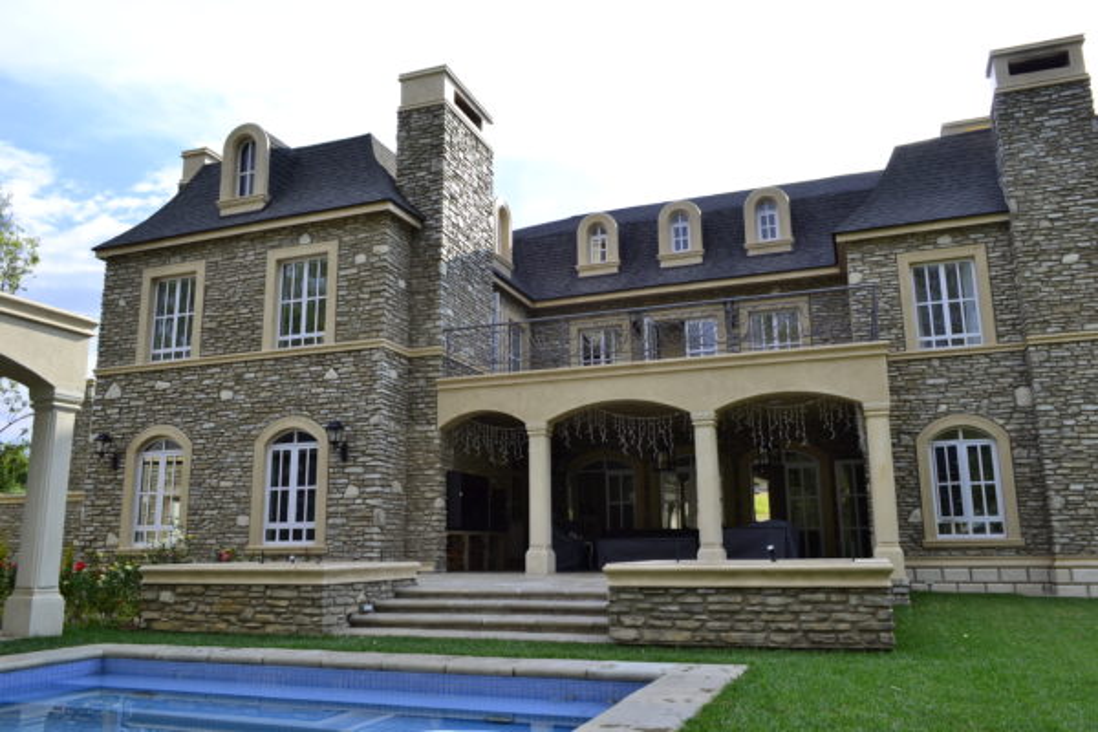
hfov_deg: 67.4
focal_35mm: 27
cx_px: 549
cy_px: 366
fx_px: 823
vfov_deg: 47.9
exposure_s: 1/125
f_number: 8
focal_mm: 18
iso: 100
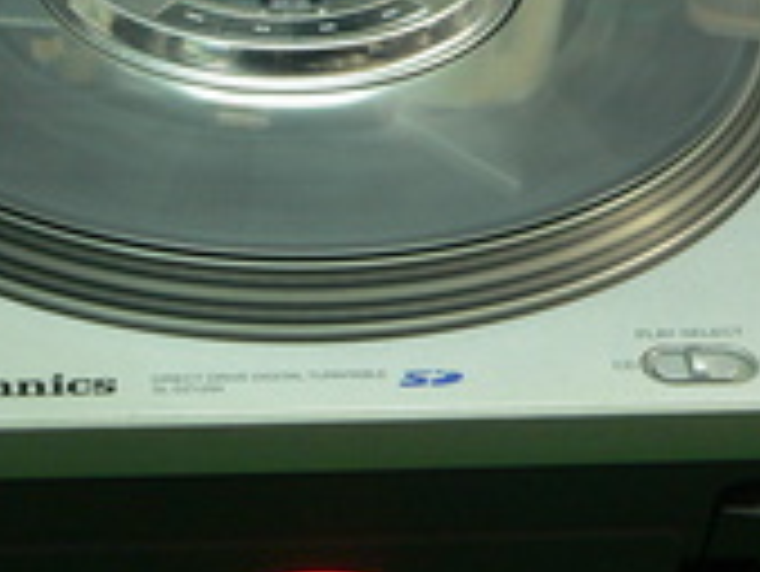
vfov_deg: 14.9
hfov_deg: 19.8
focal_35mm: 99
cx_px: 301
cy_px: 214
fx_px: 2175
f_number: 2.8
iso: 200
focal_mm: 7.3
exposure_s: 1/15
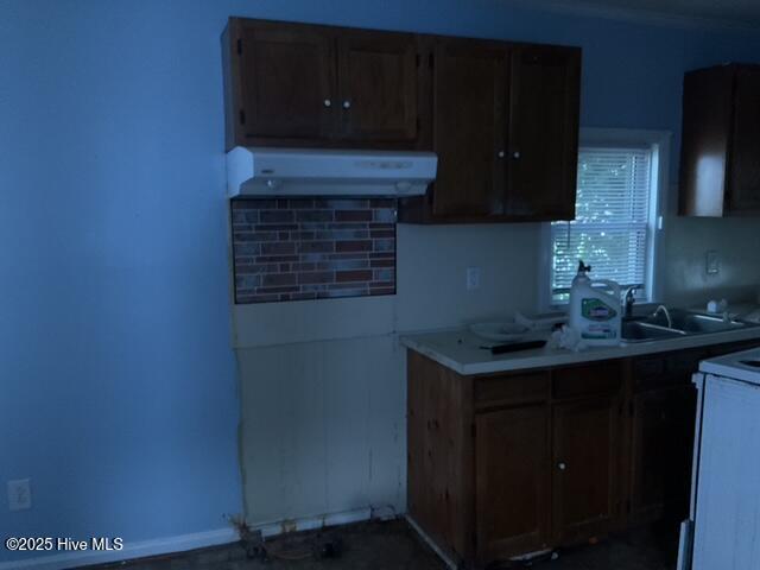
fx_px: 637
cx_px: 380
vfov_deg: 48.2
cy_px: 285
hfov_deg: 61.7
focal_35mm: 29
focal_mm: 3
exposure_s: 1/40
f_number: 1.8
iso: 200
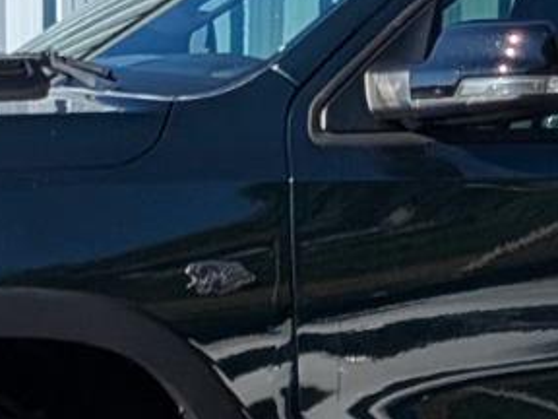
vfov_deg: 5.5
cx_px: 777
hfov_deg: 7.2
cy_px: 281
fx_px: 4385
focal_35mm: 272
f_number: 1.68
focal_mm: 6.9
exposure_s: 1/727
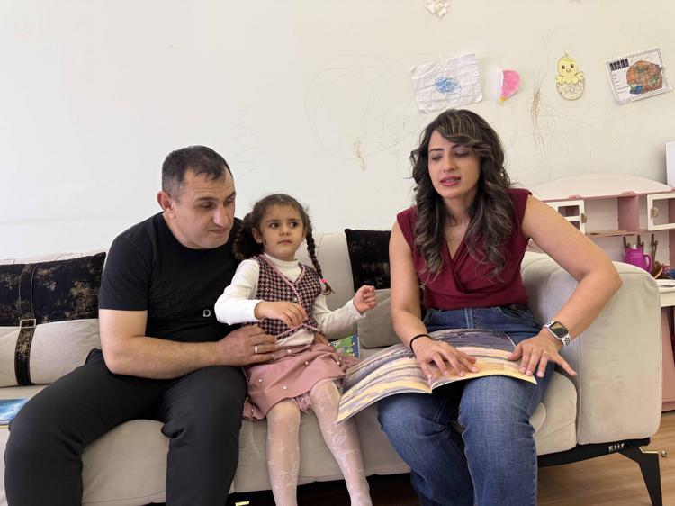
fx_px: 468
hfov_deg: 71.6
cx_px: 338
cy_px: 253
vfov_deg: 56.8
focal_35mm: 24
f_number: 1.78
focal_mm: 6.76
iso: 200
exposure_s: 1/74
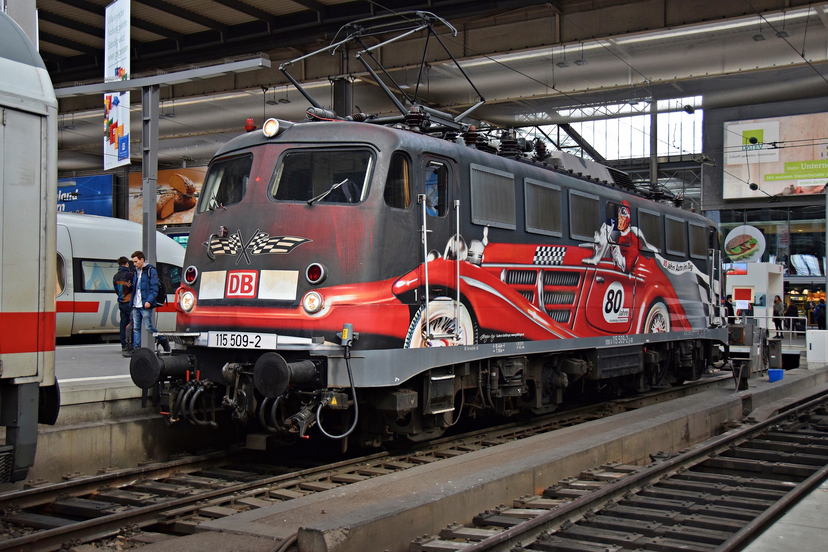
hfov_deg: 46.4
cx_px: 414
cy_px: 276
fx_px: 966
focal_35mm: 42
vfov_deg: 31.9
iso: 1100
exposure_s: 1/500
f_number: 4
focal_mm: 28
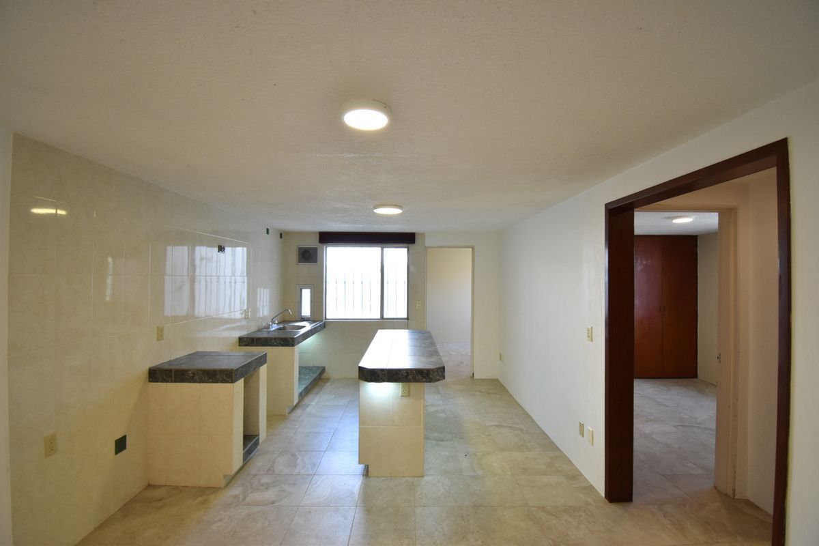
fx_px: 341
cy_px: 273
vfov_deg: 77.3
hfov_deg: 100.4
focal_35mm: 15
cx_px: 410
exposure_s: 1/125
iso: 800
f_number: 4.5
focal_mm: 10
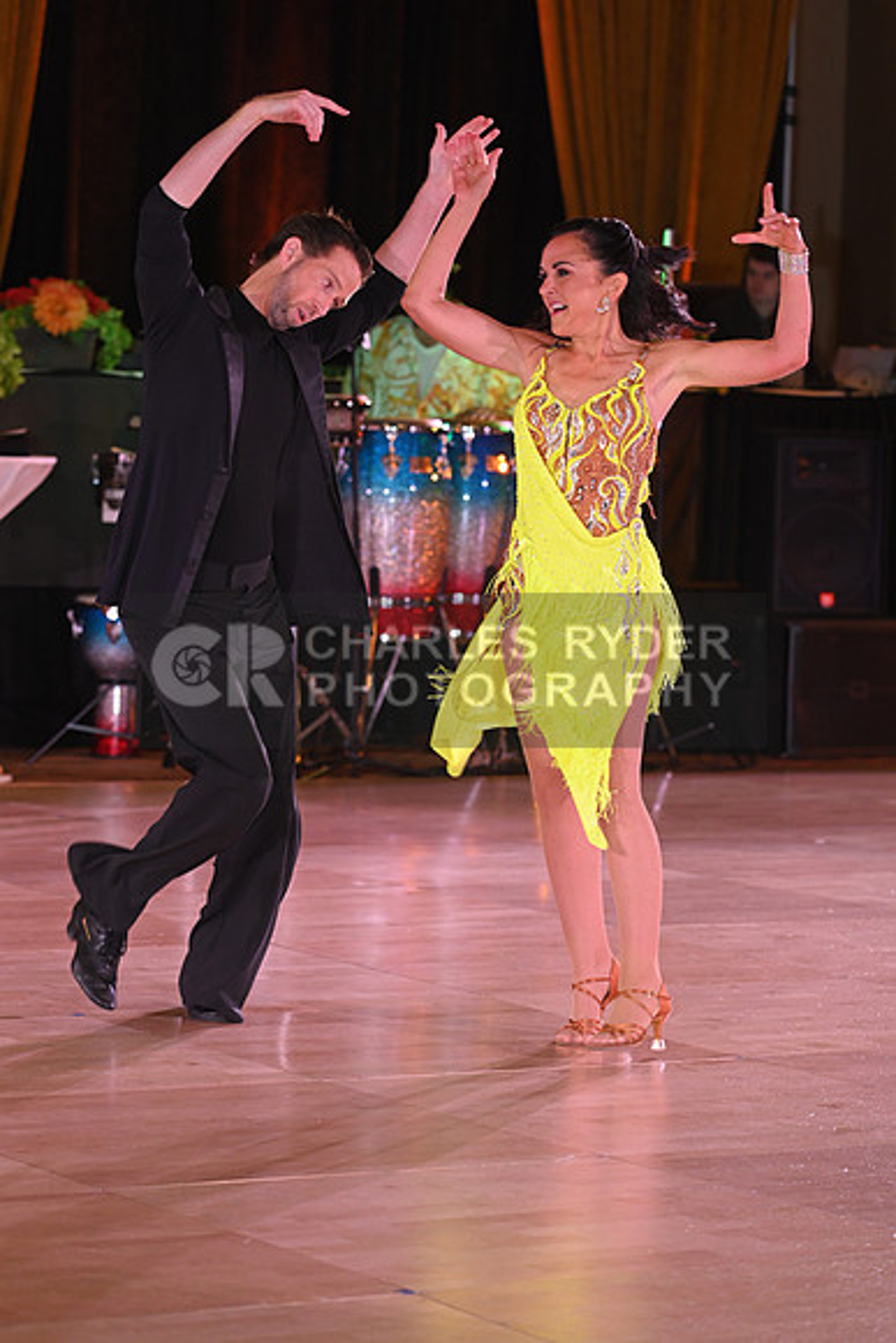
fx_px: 4850
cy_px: 672
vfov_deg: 15.8
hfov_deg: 10.6
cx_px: 448
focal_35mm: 130
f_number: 5
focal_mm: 130
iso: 1250
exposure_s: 1/200
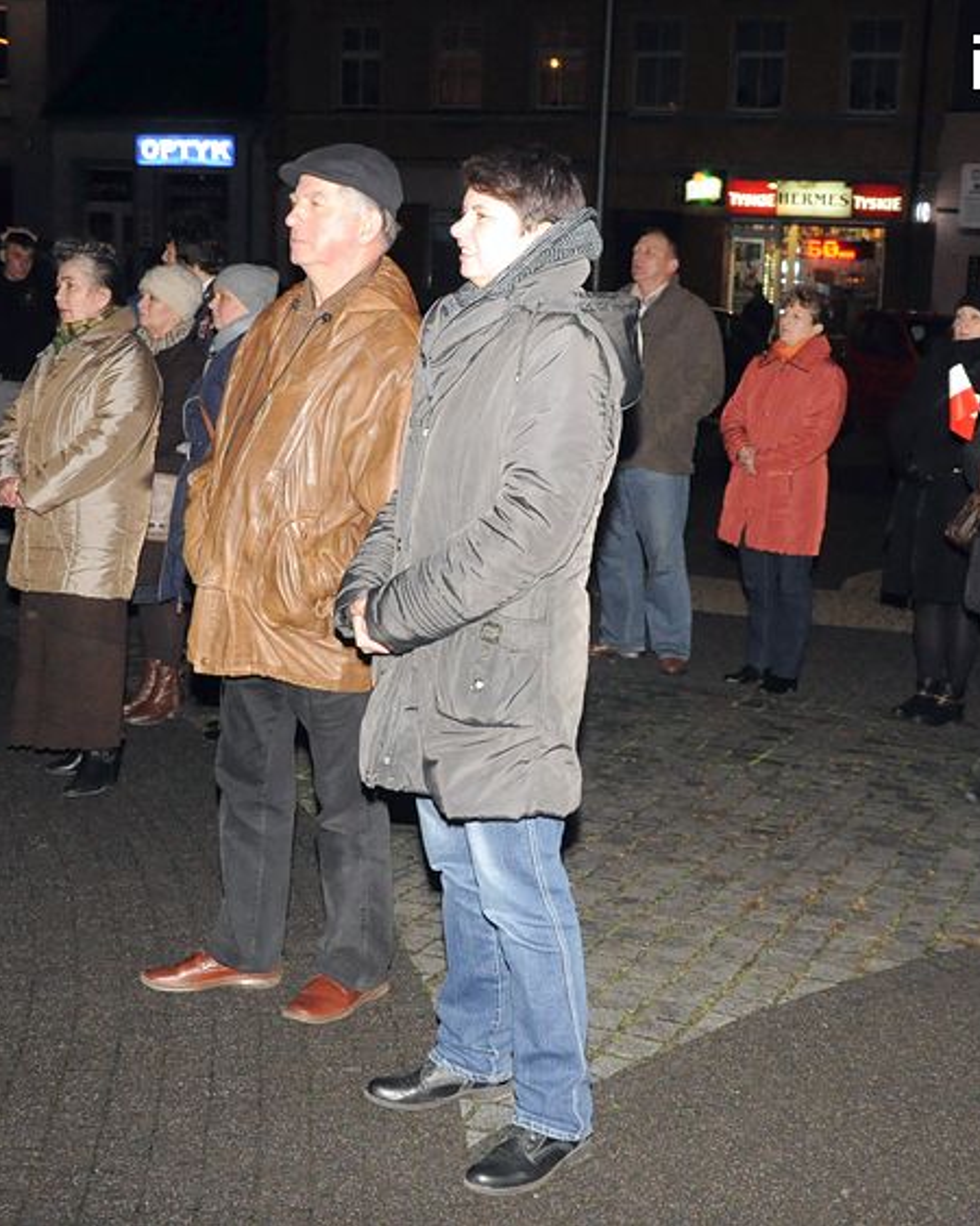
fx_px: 1850
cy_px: 613
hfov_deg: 29.7
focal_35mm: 51
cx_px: 536
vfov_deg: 36.7
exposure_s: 1/60
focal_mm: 24
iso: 2500
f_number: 8
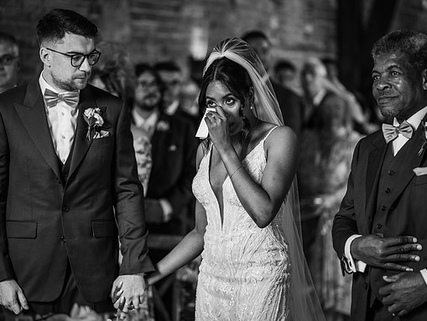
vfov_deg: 15.9
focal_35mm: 93
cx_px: 217
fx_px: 1147
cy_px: 160
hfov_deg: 21.1
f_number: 1.8
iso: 450
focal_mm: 85
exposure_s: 1/200
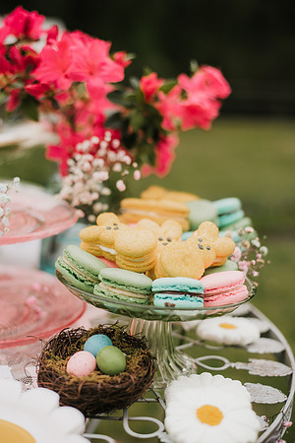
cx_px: 148
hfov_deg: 27.0
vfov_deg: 39.6
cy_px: 222
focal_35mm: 50
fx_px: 615
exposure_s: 1/1000
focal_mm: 50
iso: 100
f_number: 2.2
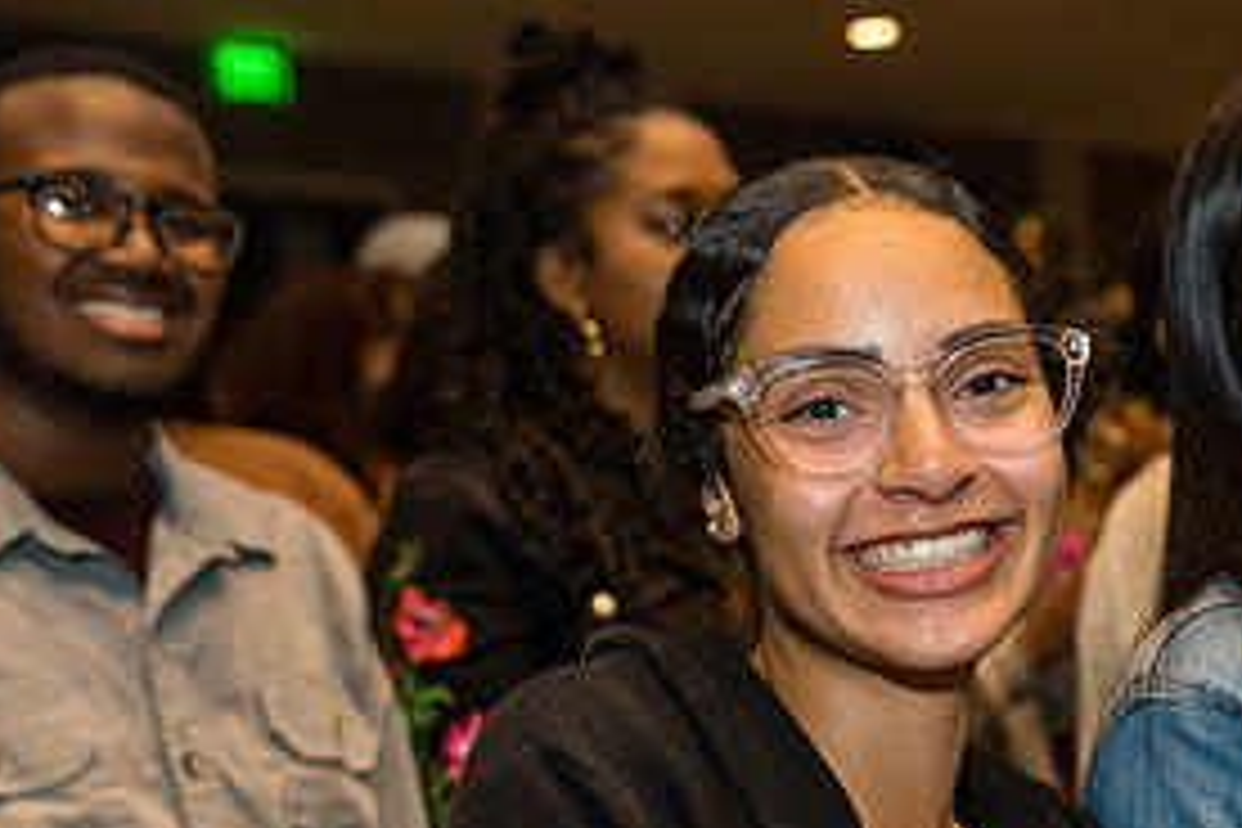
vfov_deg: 14.5
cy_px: 794
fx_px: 3208
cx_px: 1035
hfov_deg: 21.6
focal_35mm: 93
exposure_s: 1/250
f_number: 4
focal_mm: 44.3
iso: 1250
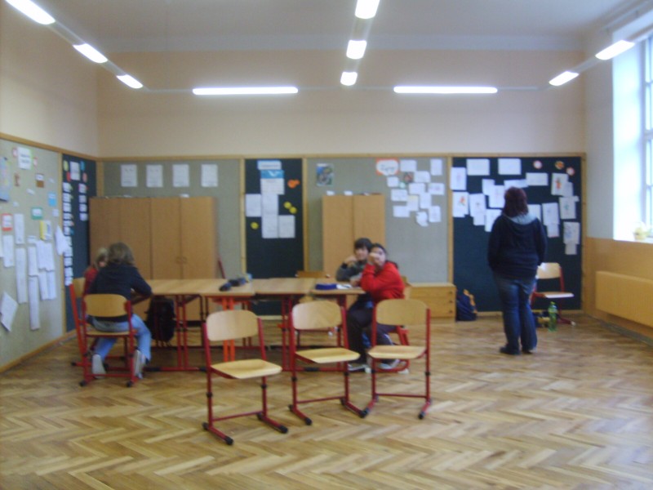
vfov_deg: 40.7
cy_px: 245
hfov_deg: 52.6
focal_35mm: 35
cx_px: 326
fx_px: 660
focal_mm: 5.8
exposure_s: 1/30
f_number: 2.8
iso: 140
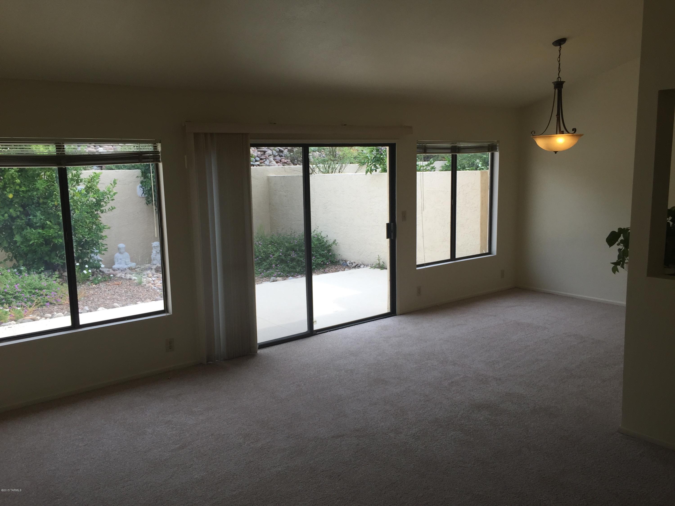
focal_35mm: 29
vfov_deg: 48.2
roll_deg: +0.1
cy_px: 253
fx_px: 565
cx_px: 338
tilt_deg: -10.8
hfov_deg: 61.7
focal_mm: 4.15
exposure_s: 1/520
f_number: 2.2
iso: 32
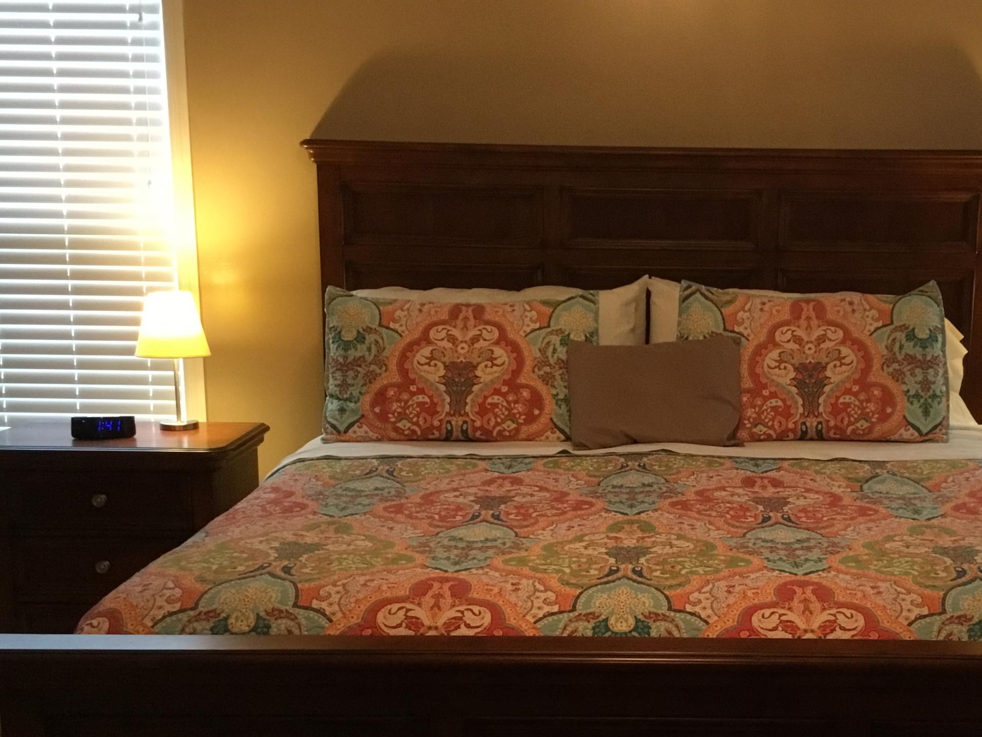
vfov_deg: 29.5
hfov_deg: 38.4
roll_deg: +0.0
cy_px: 470
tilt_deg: -11.9
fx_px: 1390
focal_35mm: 49
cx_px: 667
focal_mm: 3.3
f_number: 2.4
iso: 160
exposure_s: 1/30
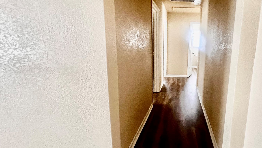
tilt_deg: -10.2
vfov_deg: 55.9
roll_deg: -0.3
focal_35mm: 20
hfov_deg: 83.2
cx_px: 178
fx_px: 139
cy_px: 71
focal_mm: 1.57
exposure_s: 1/60
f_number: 1.8
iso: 320
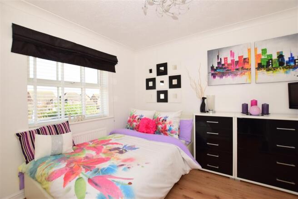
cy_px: 100
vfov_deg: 77.3
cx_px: 149
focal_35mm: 15
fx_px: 124
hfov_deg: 100.4
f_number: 7.1
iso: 400
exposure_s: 1/200
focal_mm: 10
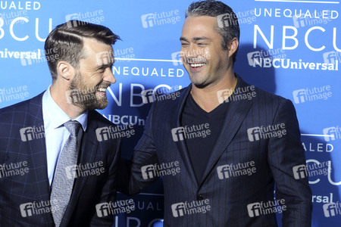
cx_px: 170
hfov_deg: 19.5
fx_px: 995
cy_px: 114
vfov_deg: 13.0
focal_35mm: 105
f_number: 4.5
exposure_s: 1/400
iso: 800
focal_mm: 105
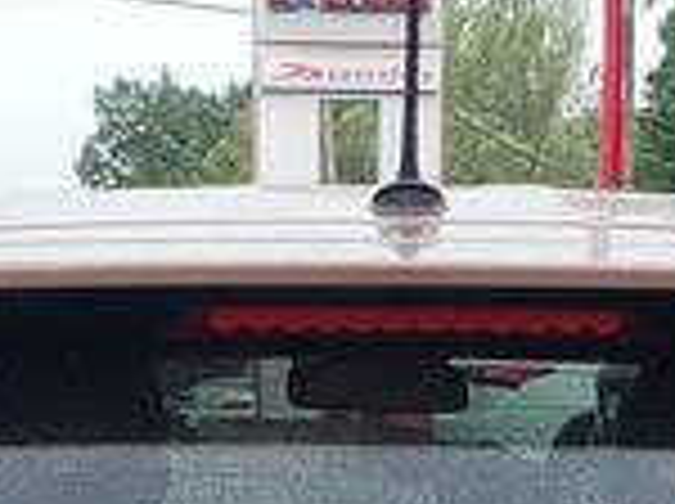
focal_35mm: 111
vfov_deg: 11.7
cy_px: 1071
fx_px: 2161
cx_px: 382
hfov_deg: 17.7
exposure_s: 1/333
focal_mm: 4.3
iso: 50
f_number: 2.4
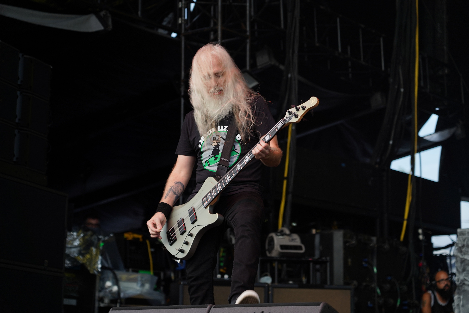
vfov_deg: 15.4
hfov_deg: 22.9
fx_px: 1159
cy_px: 156
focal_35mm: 89
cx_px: 234
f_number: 4
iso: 200
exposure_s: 1/100
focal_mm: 89
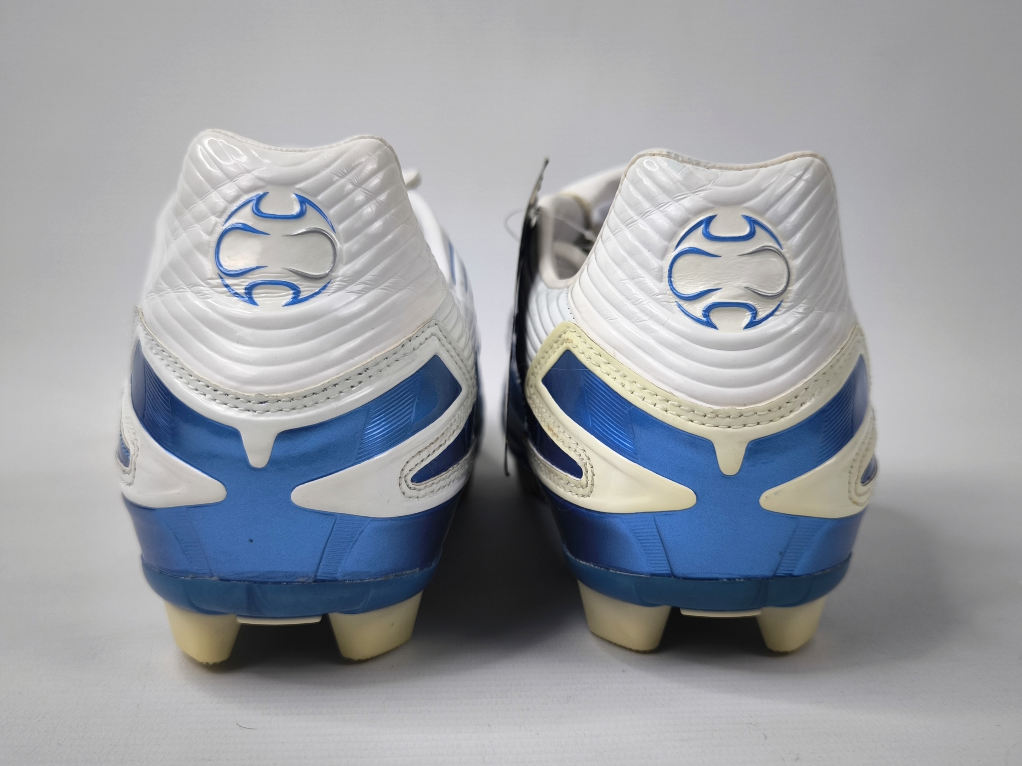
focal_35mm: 24
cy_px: 383
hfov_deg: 71.6
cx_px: 511
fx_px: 709
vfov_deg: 56.8
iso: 50
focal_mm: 6.92
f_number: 1.9
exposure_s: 1/100
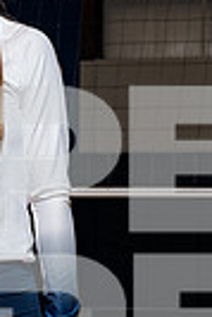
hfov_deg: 7.7
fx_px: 1551
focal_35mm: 176
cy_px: 329
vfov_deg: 11.5
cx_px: -60
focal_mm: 52
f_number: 8
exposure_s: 1/250
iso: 100
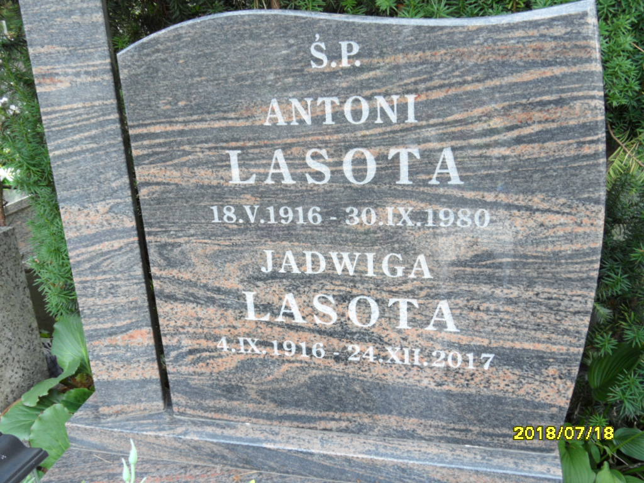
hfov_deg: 56.8
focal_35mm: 32
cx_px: 322
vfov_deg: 44.2
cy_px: 242
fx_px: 595
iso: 100
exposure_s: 1/45
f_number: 3.4
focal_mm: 5.3
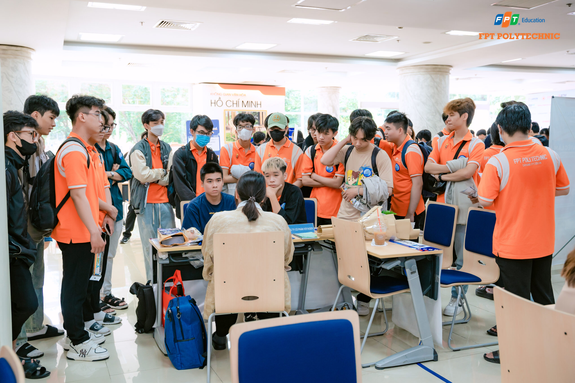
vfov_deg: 37.2
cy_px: 192
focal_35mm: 36
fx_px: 570
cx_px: 288
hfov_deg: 53.5
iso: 800
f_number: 4
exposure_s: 1/200
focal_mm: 35.7
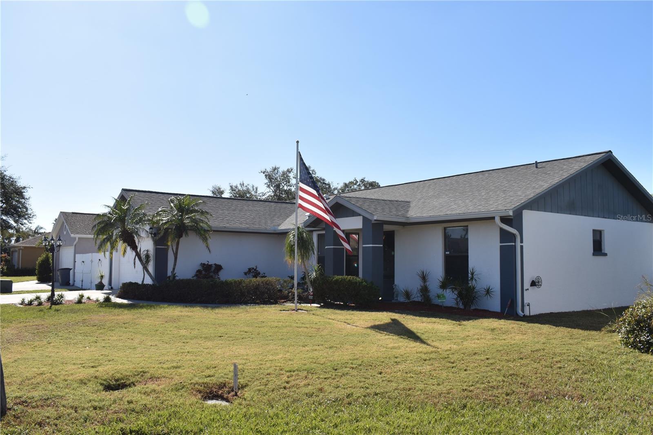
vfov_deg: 43.6
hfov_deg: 61.9
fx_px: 544
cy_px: 218
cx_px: 326
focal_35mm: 30
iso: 100
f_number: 8
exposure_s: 1/250
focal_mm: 20
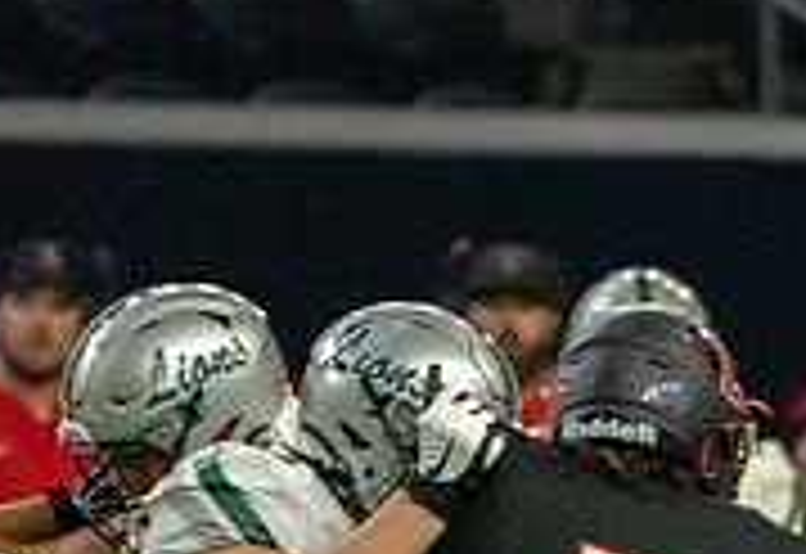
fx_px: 35574
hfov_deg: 1.3
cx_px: 1357
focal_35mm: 1574
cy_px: 933
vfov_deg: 0.9
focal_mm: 400
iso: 12800
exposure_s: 1/1250
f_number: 5.6
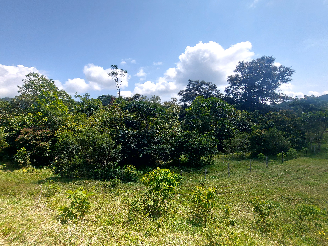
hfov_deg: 102.1
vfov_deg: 85.6
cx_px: 166
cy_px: 119
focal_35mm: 14
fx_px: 133
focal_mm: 1.74
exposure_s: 1/1485
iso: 50
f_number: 2.2
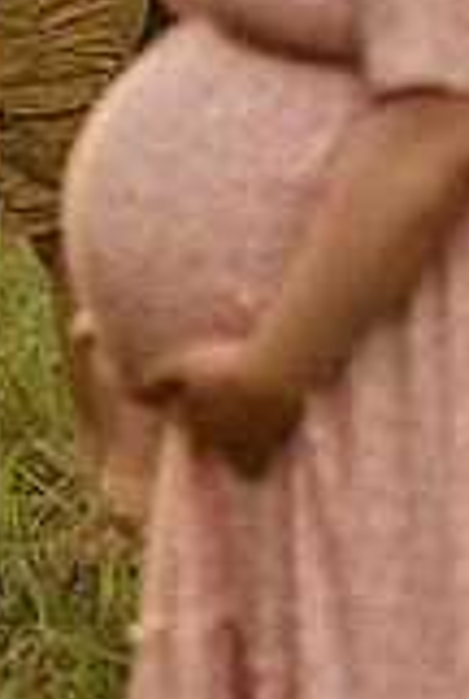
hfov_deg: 6.6
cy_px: -234
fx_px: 4066
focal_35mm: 209
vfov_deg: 9.6
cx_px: 239
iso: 125
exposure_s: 1/800
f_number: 1.8
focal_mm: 50
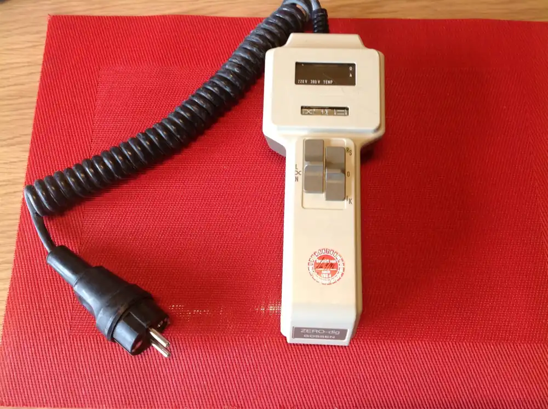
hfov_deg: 52.7
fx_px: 553
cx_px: 274
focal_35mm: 35
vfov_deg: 40.6
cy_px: 204
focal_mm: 4.28
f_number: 2.4
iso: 64
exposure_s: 1/15
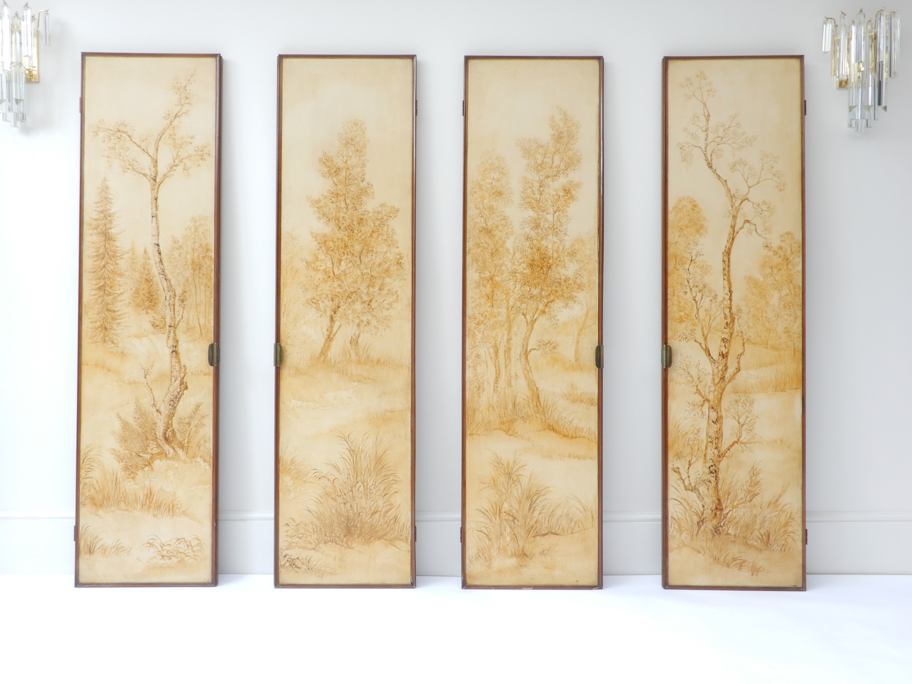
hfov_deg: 52.6
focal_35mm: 35
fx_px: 922
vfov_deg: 40.7
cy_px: 342
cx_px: 456
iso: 80
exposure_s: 1/1.6
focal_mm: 6.2
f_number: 8
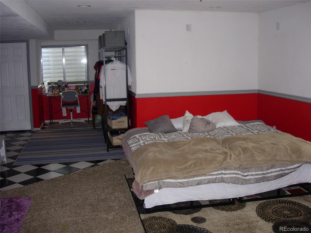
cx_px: 156
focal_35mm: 38
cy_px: 116
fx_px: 341
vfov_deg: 37.7
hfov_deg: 49.0
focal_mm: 7.8
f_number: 2.8
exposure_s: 1/64
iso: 79
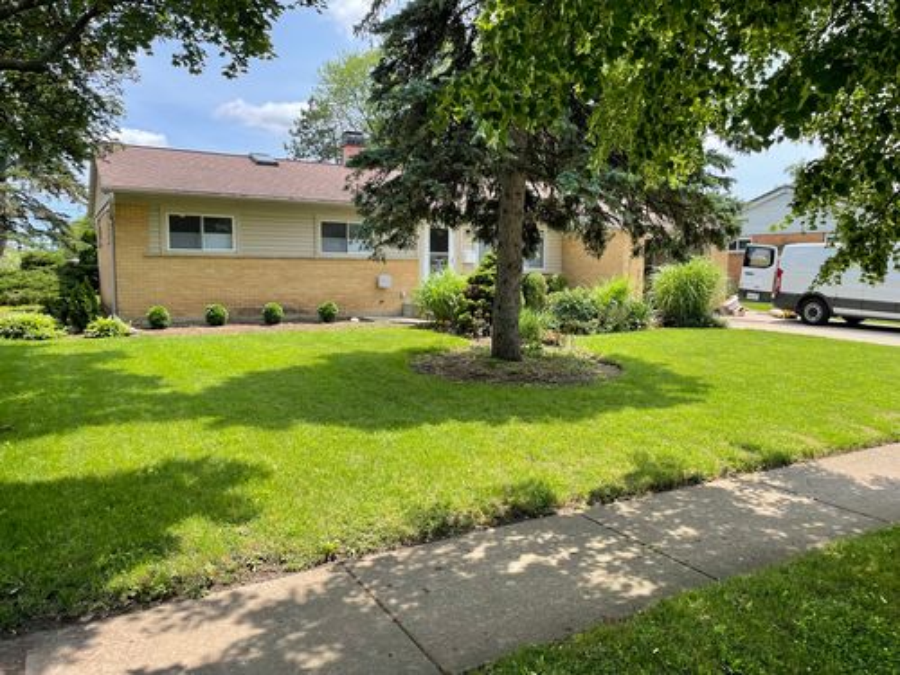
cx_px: 450
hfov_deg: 67.3
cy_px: 338
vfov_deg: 53.1
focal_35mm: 26
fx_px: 676
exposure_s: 1/972
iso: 32
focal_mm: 4.2
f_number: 1.6
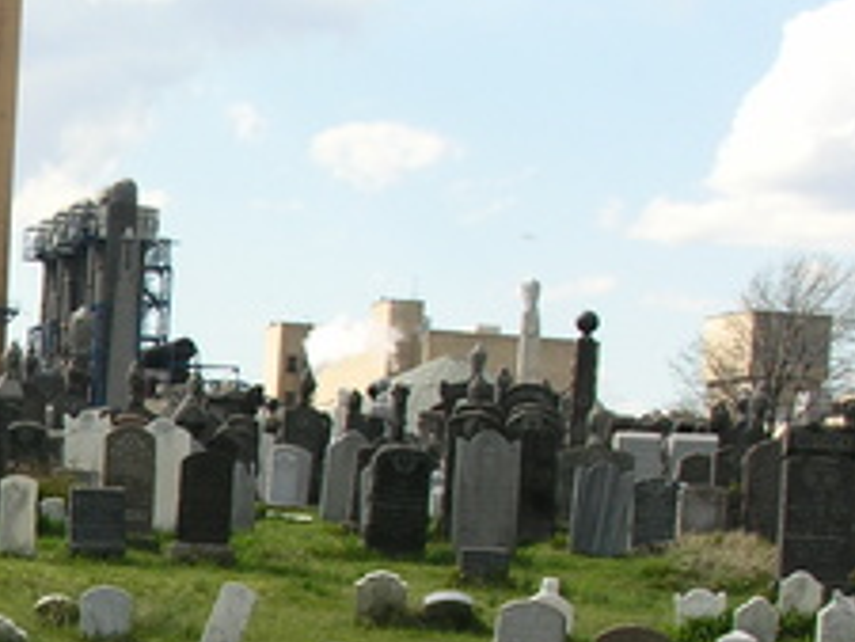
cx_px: -562
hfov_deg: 11.5
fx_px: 4003
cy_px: 729
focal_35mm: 162
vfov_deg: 9.1
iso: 50
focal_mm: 11.8
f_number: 7.6
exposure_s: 1/114
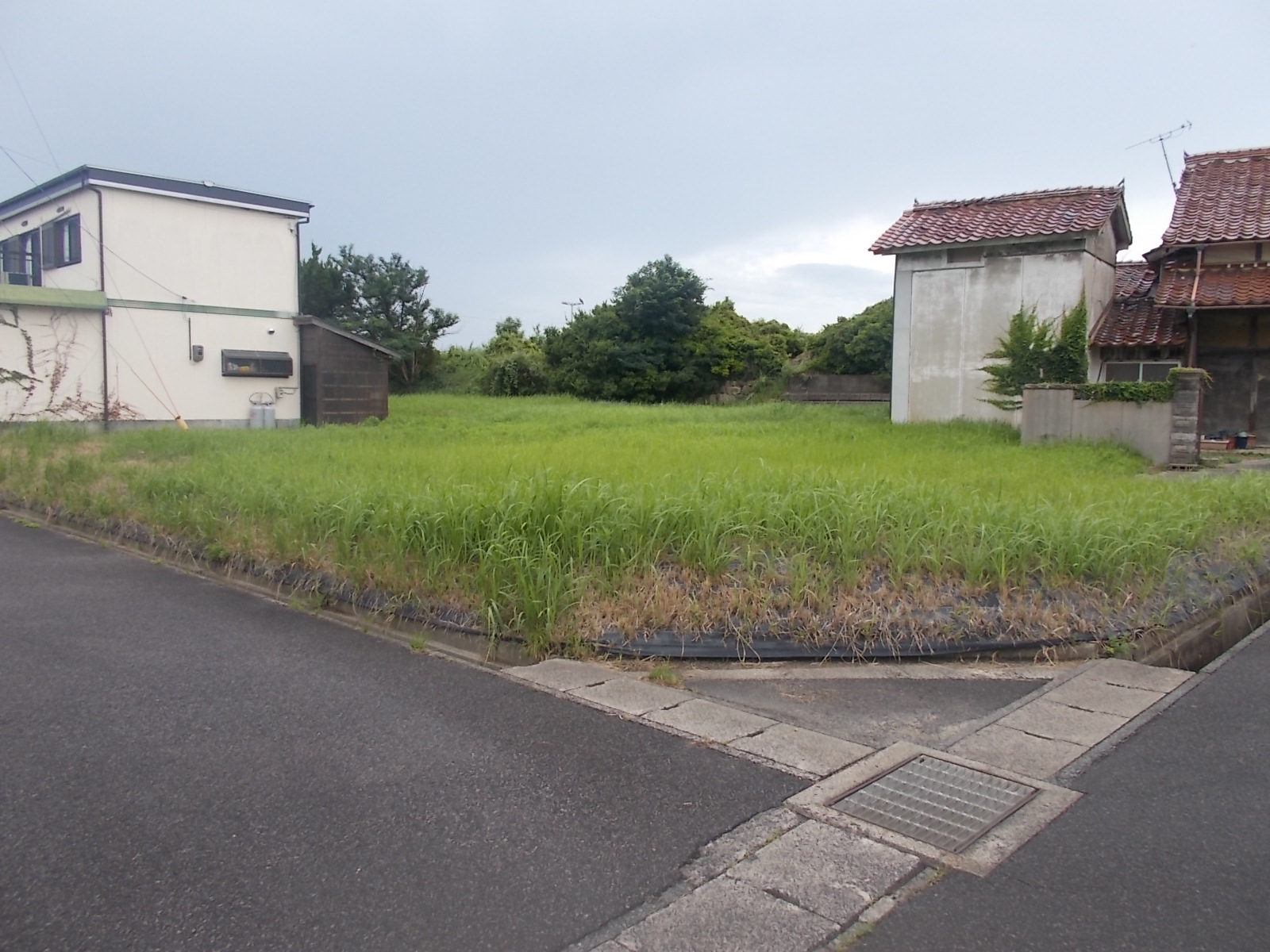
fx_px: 954
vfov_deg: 53.1
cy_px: 476
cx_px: 635
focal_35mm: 26
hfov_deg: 67.3
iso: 80
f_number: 3.2
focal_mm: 4.6
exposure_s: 1/250
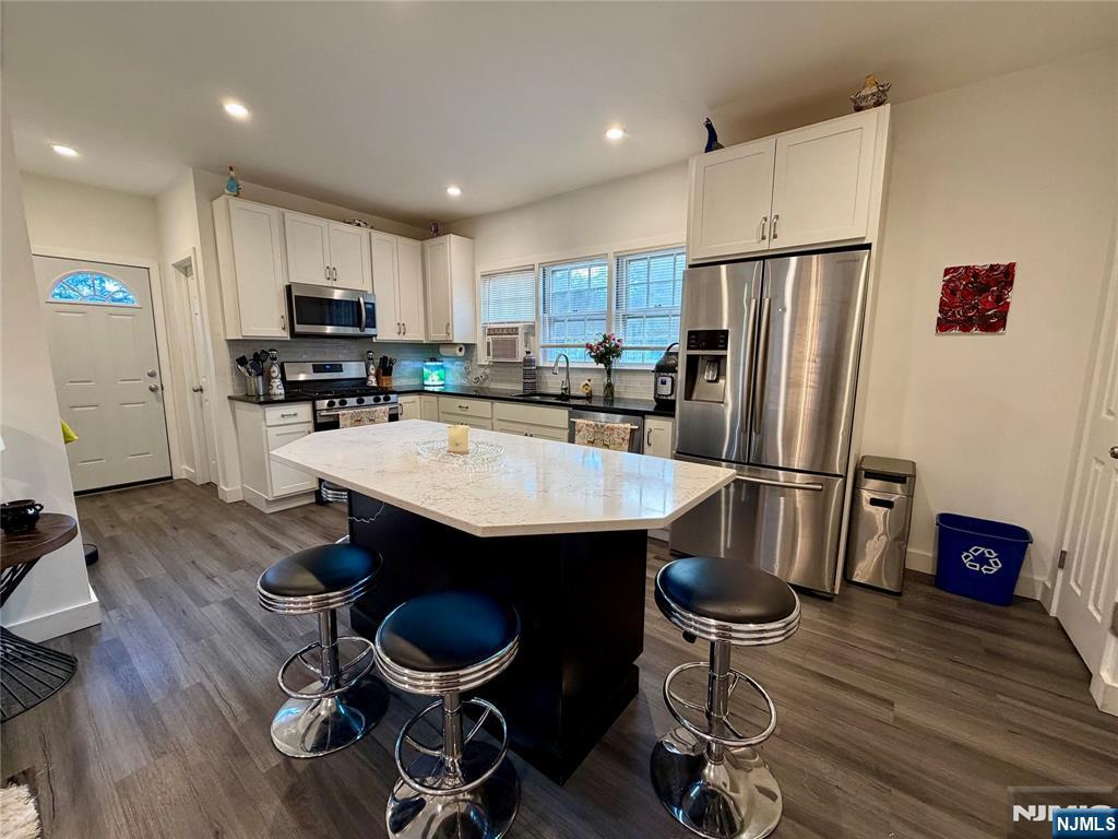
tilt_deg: -8.8
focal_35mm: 14
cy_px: 420
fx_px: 452
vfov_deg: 85.7
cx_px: 559
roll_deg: -0.1
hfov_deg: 102.1
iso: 250
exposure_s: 1/60
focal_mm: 2.22
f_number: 2.2
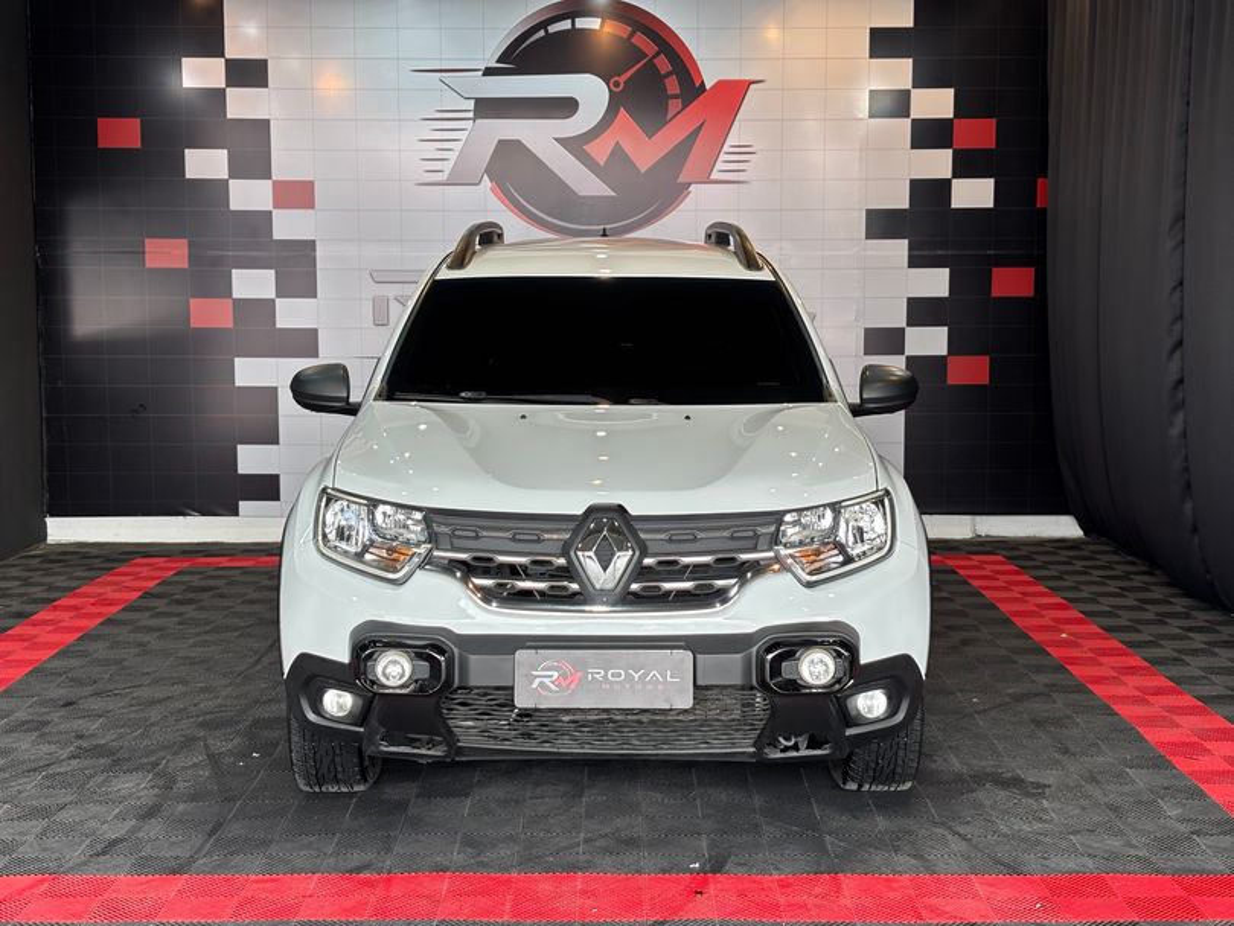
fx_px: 1854
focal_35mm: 52
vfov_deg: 28.0
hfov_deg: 36.8
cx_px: 617
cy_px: 463
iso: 25
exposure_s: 1/158
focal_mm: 5.96
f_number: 1.6
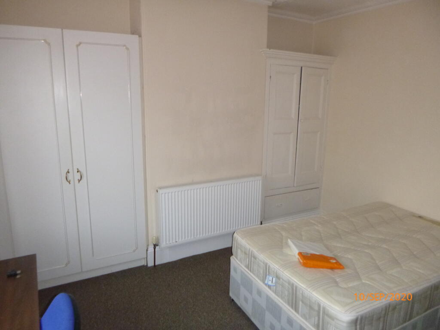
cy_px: 165
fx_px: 318
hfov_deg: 69.4
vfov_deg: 54.9
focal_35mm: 25
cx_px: 220
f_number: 3.9
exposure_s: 1/60
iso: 400
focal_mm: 4.5
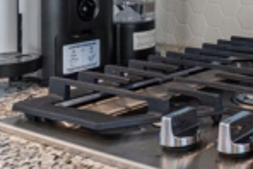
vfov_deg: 16.8
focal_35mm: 76
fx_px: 535
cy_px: -58
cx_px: 299
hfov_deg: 24.3
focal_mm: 10
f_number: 8
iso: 400
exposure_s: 1/4
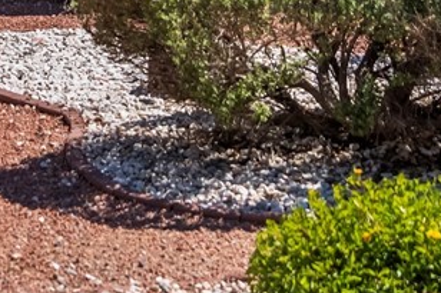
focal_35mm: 148
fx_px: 1812
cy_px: -215
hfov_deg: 13.3
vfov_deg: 8.9
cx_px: -154
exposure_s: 1/8000
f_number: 2.8
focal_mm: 28
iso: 320
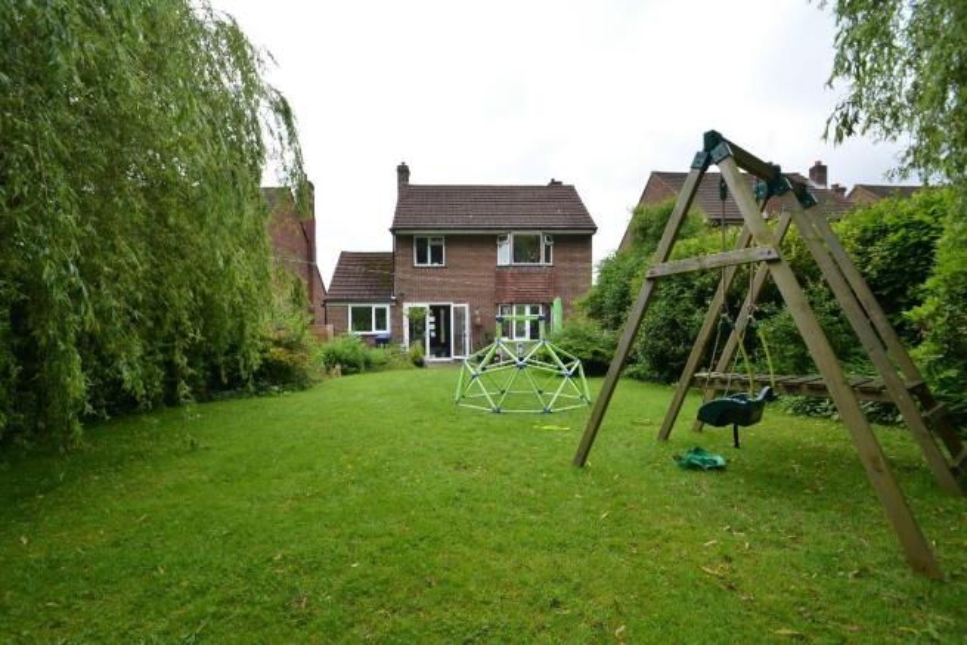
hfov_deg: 100.4
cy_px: 322
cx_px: 484
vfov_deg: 77.4
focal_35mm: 15
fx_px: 403
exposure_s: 1/125
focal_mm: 10
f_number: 5.6
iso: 100
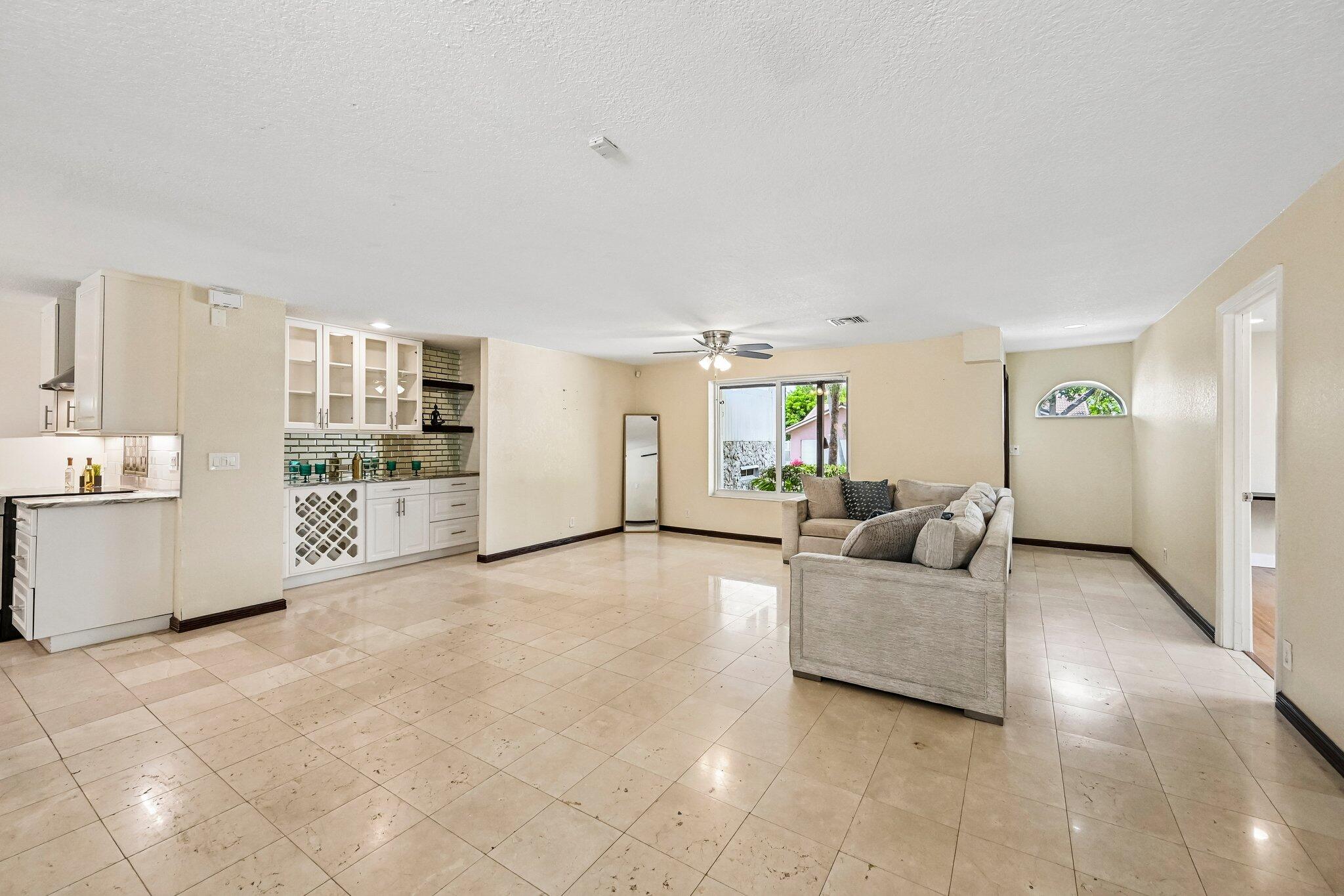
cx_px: 672
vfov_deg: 81.2
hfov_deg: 104.3
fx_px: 523
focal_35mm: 14
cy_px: 448
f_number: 8
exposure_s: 1/250
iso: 3200
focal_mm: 14
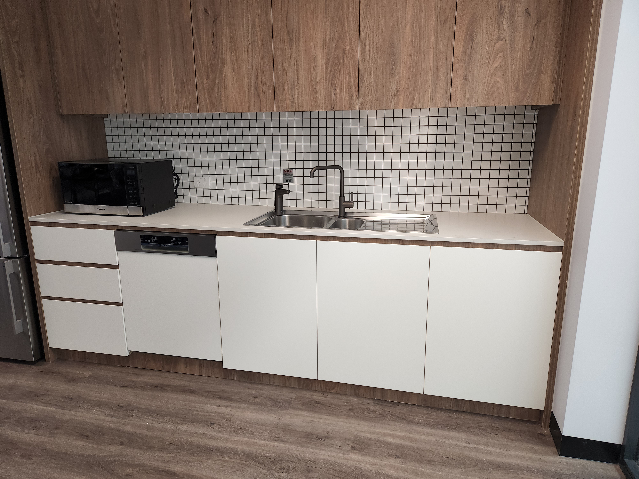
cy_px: 240
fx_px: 425
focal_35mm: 23
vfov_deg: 58.9
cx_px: 320
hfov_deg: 73.9
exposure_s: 1/50
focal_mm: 5.4
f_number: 1.8
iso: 80
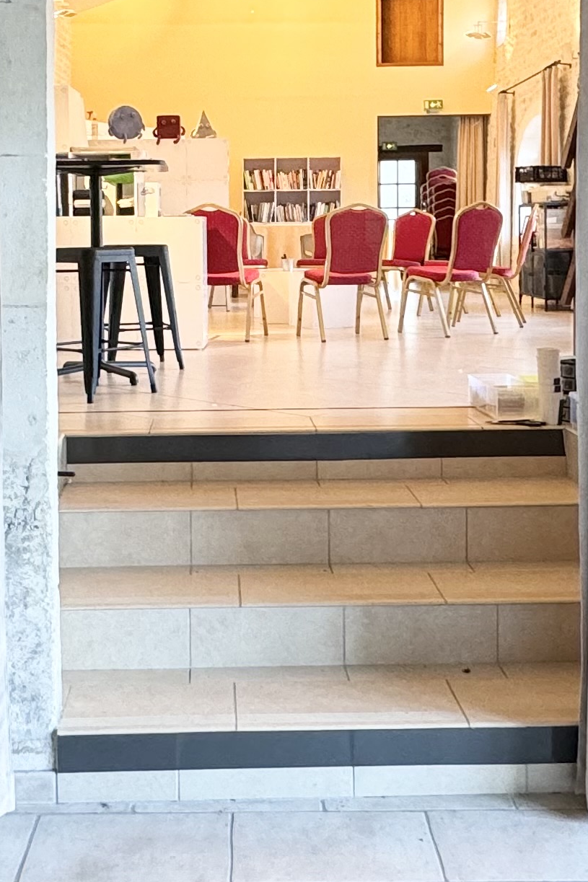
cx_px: 237
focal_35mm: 48
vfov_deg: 40.5
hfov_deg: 28.0
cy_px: 273
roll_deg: +0.6
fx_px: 1176
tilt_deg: -1.8
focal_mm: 2.22
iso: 250
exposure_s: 1/50
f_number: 2.2
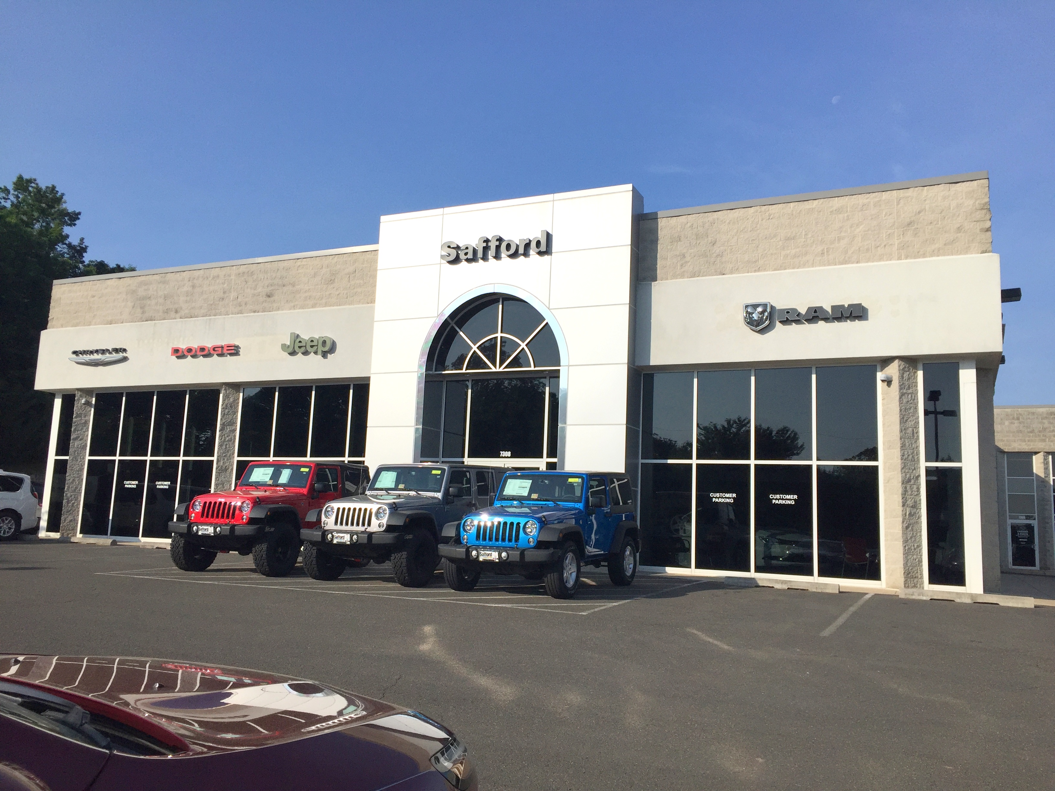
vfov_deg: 48.2
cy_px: 396
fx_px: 884
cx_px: 528
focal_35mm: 29
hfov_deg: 61.7
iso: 32
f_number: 2.2
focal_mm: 4.15
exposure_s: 1/4950
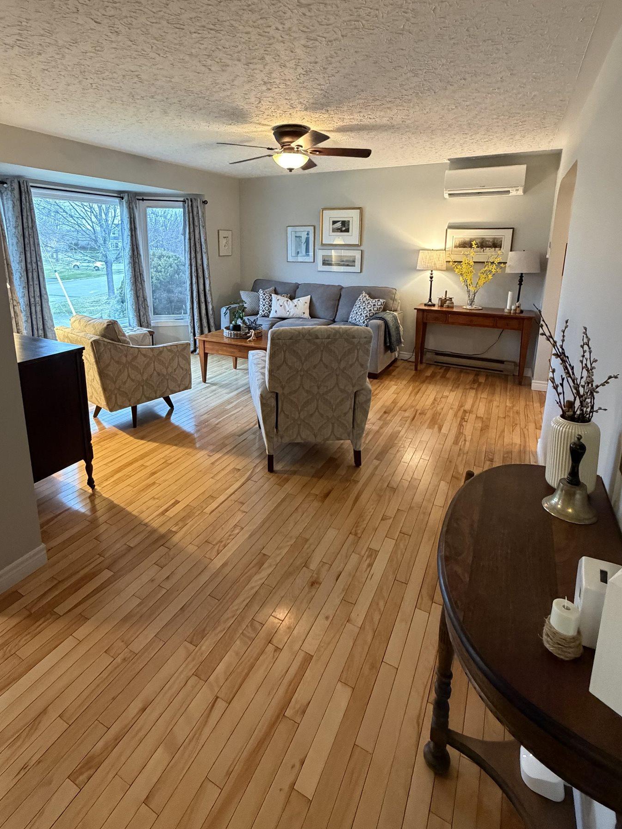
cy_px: 335
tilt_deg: -11.9
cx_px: 281
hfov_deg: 71.4
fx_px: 431
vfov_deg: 86.8
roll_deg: -0.3
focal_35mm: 18
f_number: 2.2
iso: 640
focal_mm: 2.22
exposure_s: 1/60
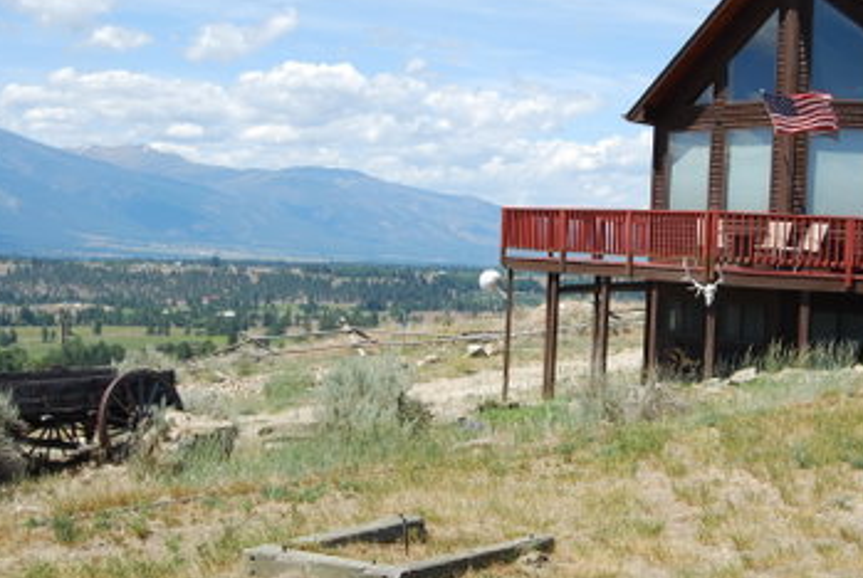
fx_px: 1585
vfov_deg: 20.6
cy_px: 214
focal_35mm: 66
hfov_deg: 30.1
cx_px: 616
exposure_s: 1/250
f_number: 8
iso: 100
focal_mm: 30
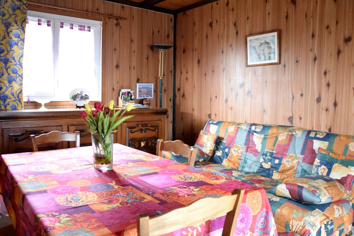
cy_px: 118
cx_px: 177
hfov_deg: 37.9
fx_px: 516
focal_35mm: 52
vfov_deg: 25.7
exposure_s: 1/80
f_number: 4.5
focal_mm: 35
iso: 3200
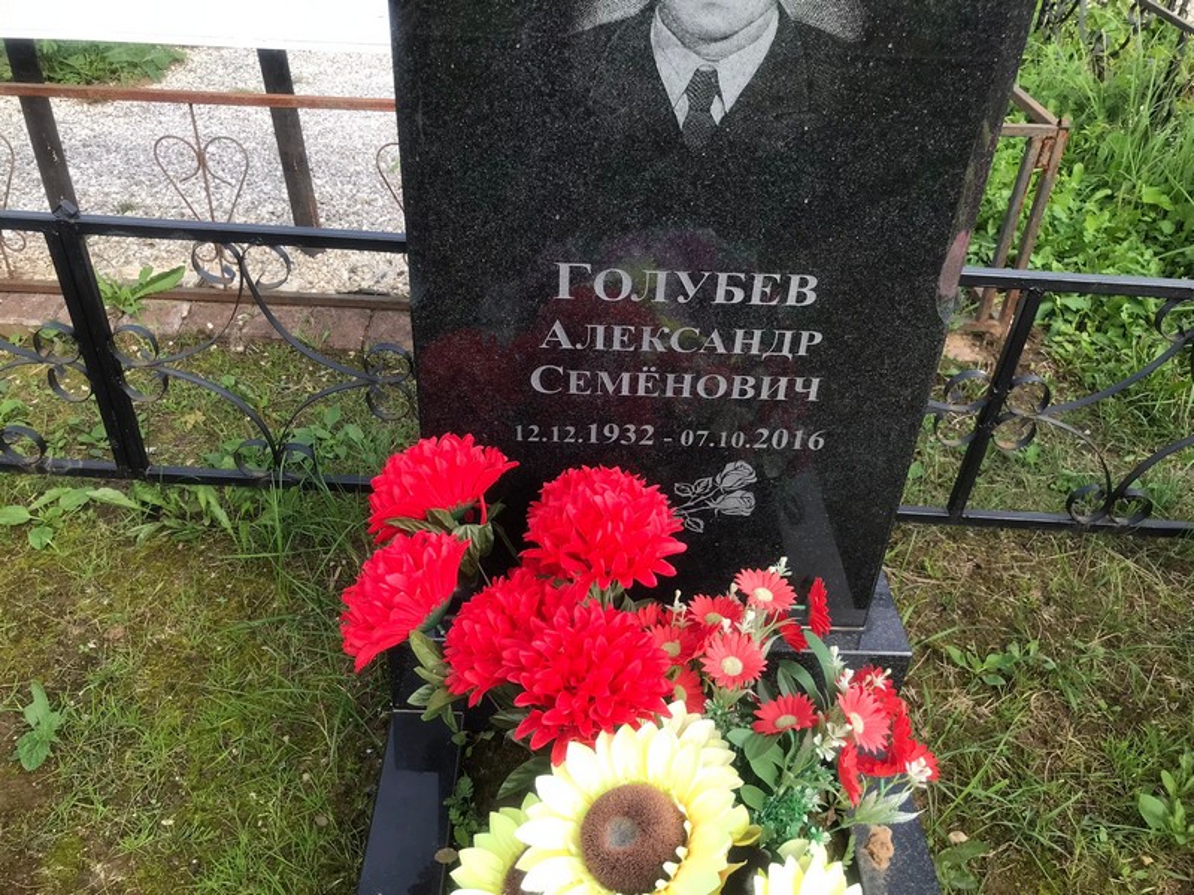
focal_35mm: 28
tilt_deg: -34.9
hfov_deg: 63.4
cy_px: 448
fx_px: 966
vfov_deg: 49.7
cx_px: 597
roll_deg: -4.4
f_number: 1.8
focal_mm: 3.99
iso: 20
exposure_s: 1/689
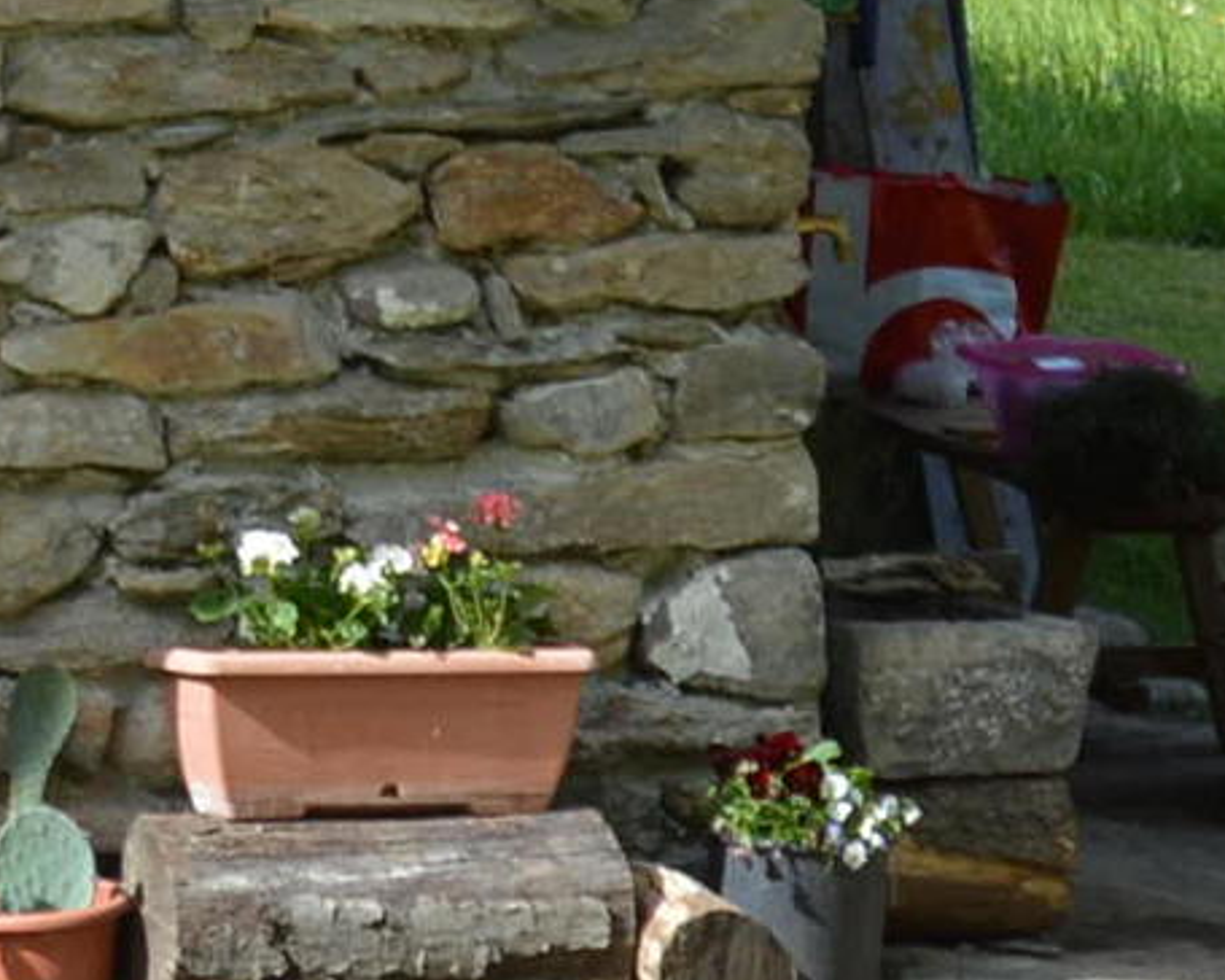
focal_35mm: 285
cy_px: -1323
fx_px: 10333
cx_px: -412
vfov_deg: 5.3
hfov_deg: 6.7
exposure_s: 1/200
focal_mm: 24
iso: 100
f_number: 7.1
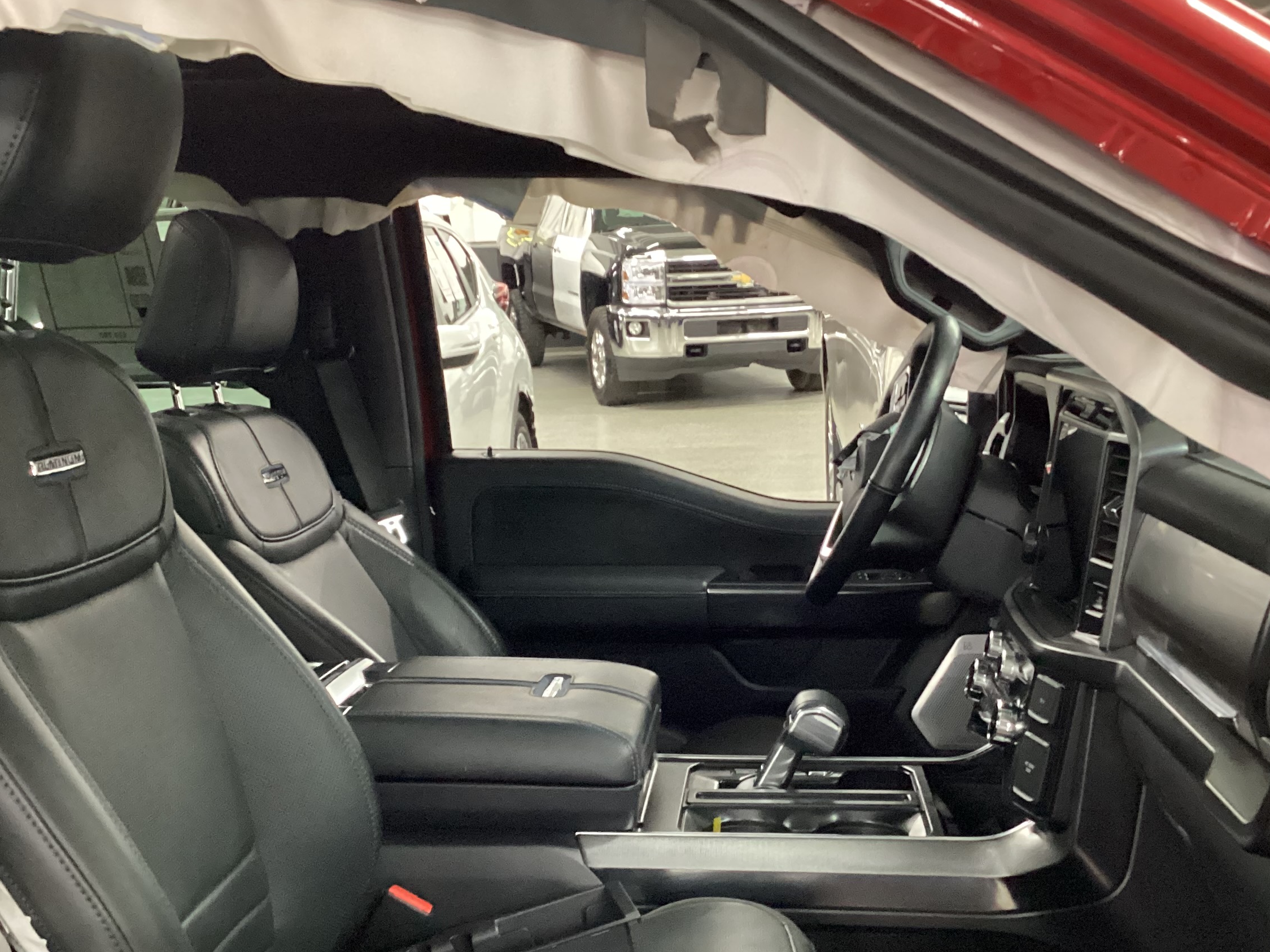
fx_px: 1651
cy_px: 571
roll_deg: +3.3
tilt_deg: -15.2
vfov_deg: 32.1
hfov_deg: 42.1
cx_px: 685
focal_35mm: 45
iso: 640
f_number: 2.4
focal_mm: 3.3
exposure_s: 1/30
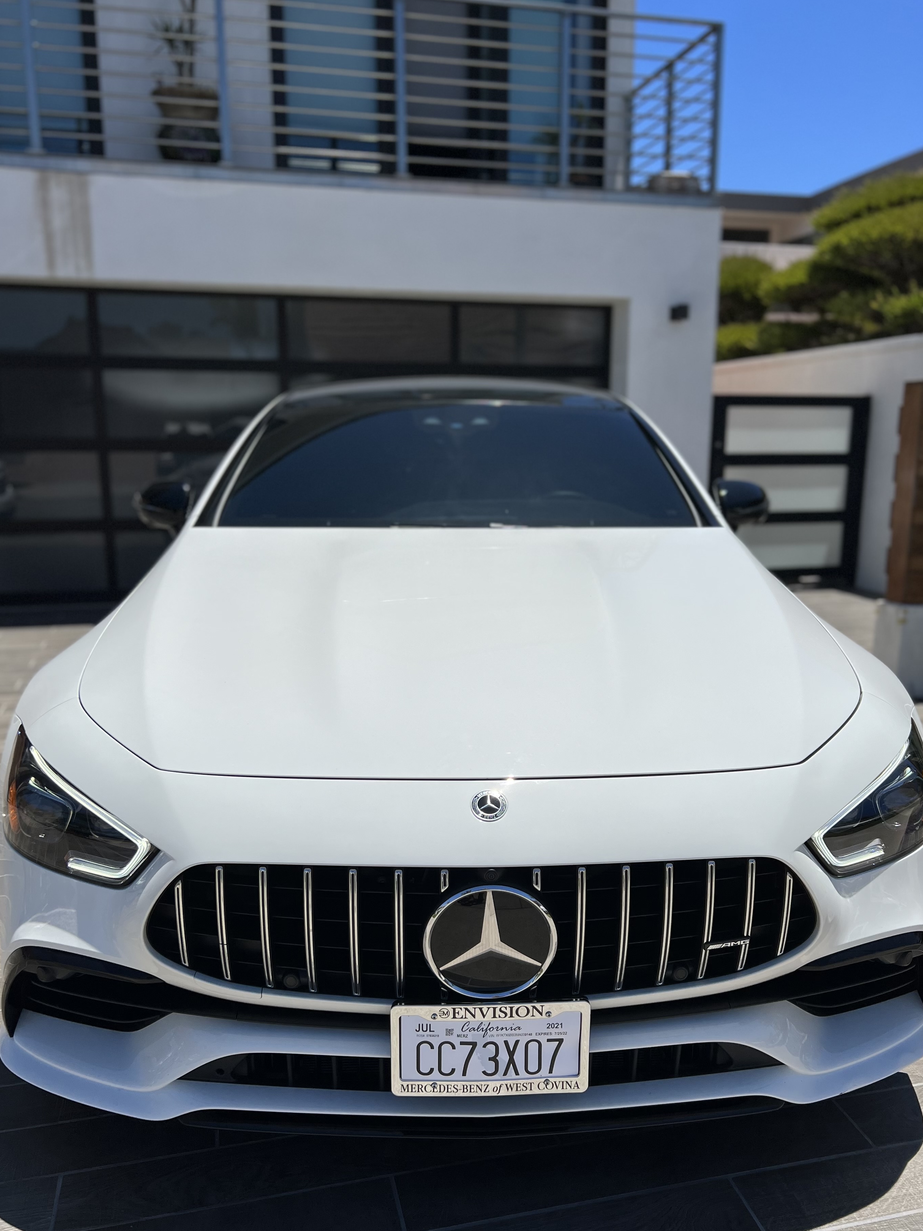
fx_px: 1031
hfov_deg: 48.2
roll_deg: -0.5
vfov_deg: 61.6
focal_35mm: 29
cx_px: 480
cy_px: 665
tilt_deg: -11.6
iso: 50
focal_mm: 5.7
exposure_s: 1/12658
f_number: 1.5
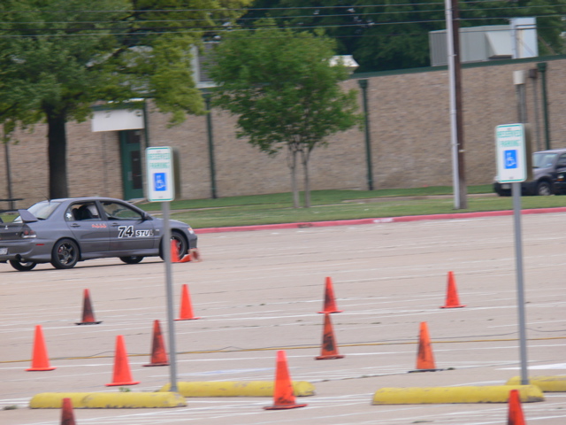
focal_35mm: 370
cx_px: 283
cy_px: 212
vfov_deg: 4.0
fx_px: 6050
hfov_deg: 5.4
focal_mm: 78.2
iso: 80
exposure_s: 1/250
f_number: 5.6
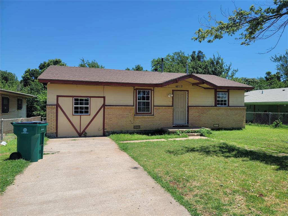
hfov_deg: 69.4
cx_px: 144
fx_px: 208
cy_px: 108
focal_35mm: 25
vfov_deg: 54.9
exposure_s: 1/992
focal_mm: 7
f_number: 1.8
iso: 20
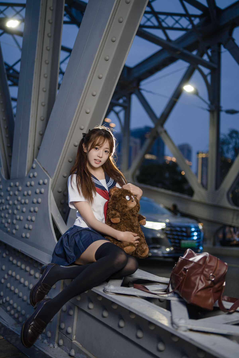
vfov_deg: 54.4
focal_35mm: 35
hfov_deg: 37.9
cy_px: 179
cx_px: 120
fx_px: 349
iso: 400
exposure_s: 1/200
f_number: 1.4
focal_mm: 35
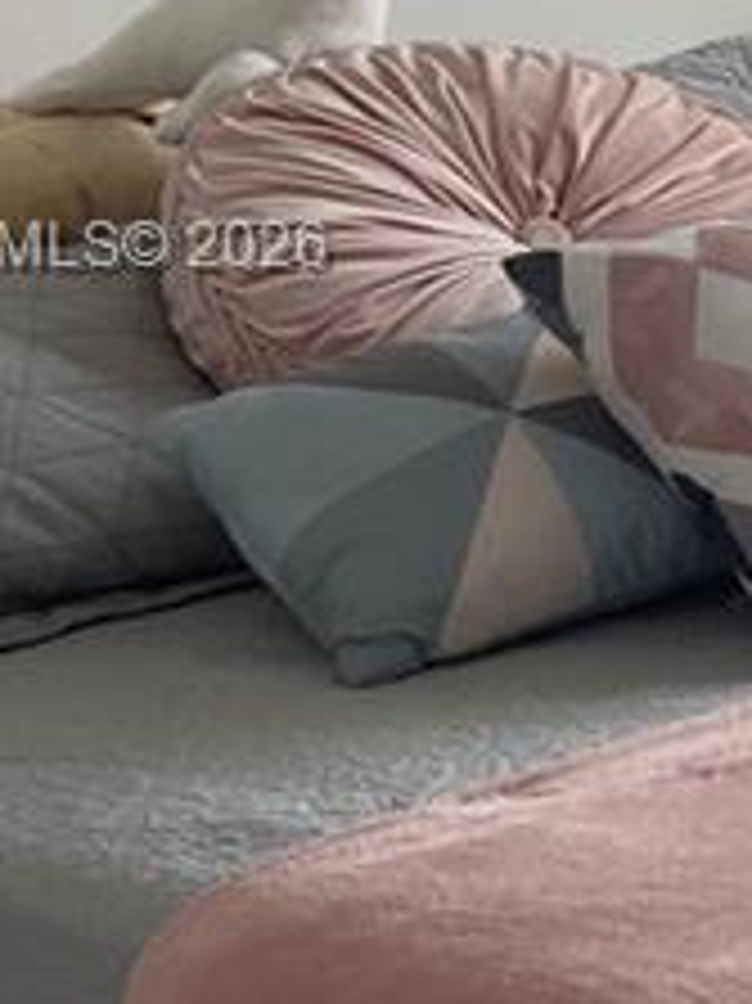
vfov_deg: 14.1
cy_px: 252
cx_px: 1522
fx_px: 4059
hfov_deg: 9.8
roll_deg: +1.3
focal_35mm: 140
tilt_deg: -11.0
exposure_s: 1/121
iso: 40
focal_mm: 5.1
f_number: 1.6
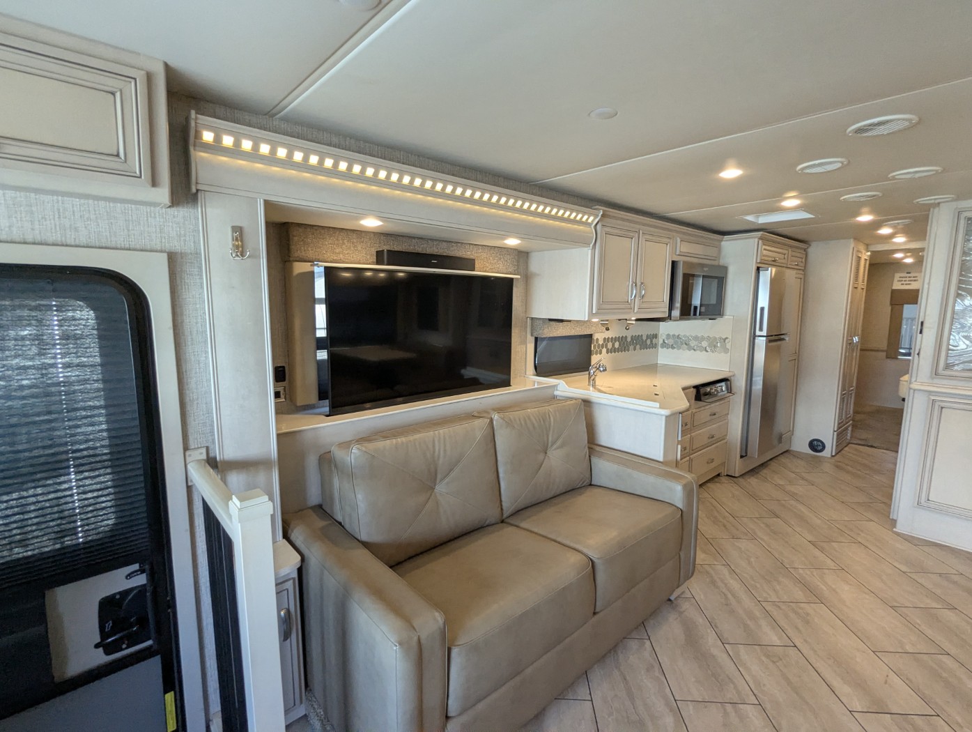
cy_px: 366
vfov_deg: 78.2
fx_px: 450
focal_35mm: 16
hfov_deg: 94.4
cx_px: 486
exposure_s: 1/109
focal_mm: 2.35
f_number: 2.2
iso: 259
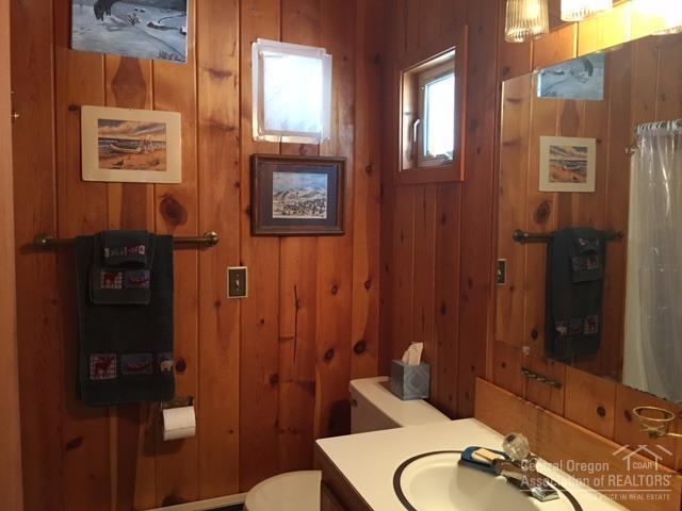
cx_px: 341
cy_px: 256
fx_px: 571
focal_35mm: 29
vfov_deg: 48.2
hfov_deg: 61.7
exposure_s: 1/15
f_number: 2.2
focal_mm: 4.15
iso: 100
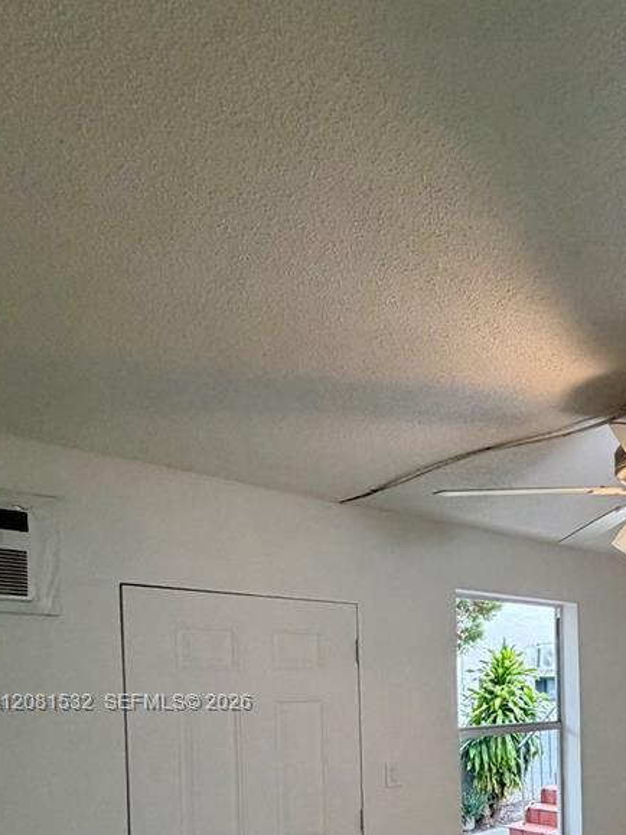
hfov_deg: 41.6
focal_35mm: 29
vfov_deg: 55.8
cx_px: 633
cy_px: 704
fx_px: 700
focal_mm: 2.22
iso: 200
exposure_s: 1/60
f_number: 2.2
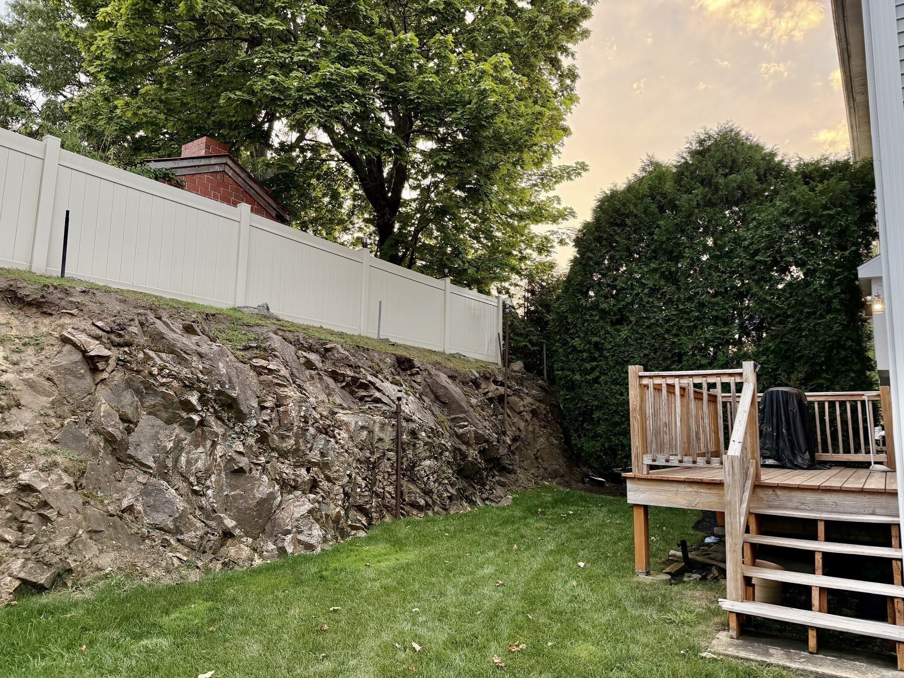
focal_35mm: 24
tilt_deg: +8.4
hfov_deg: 71.6
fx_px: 627
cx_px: 452
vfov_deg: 56.8
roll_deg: -1.5
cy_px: 339
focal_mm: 6.76
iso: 200
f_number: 1.78
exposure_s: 1/110
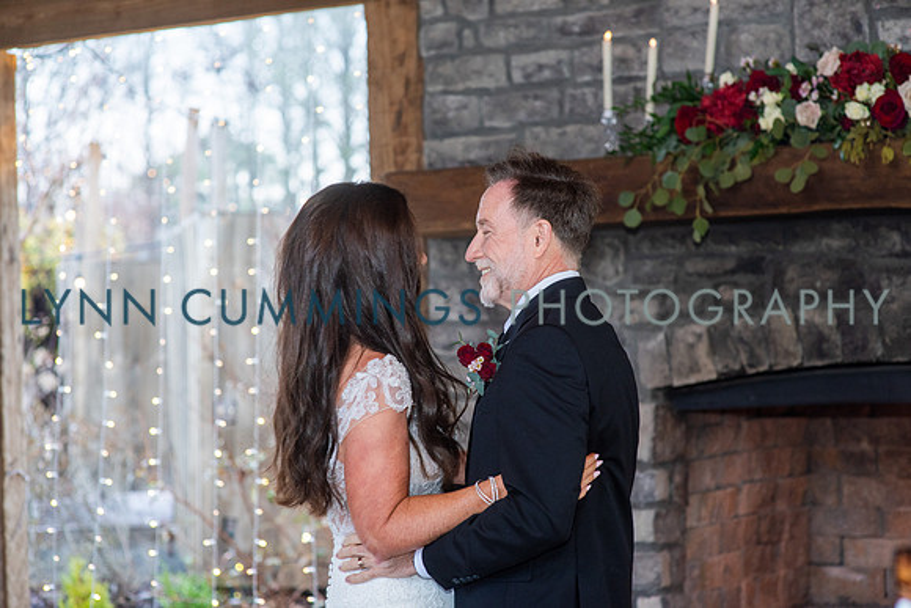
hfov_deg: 23.9
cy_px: 304
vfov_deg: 16.1
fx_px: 2151
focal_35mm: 85
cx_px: 456
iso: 640
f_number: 3.2
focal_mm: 85
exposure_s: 1/125
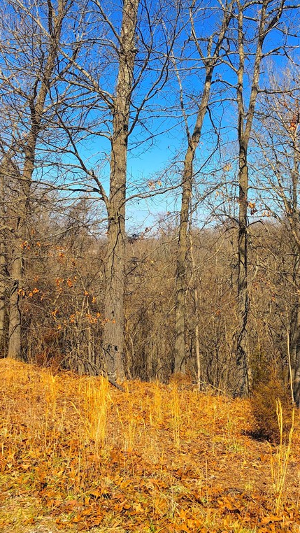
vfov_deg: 49.4
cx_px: 166
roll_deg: +0.2
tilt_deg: -1.4
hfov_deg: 29.0
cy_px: 267
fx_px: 579
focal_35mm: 41
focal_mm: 4
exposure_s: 1/1736
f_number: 1.8
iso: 20
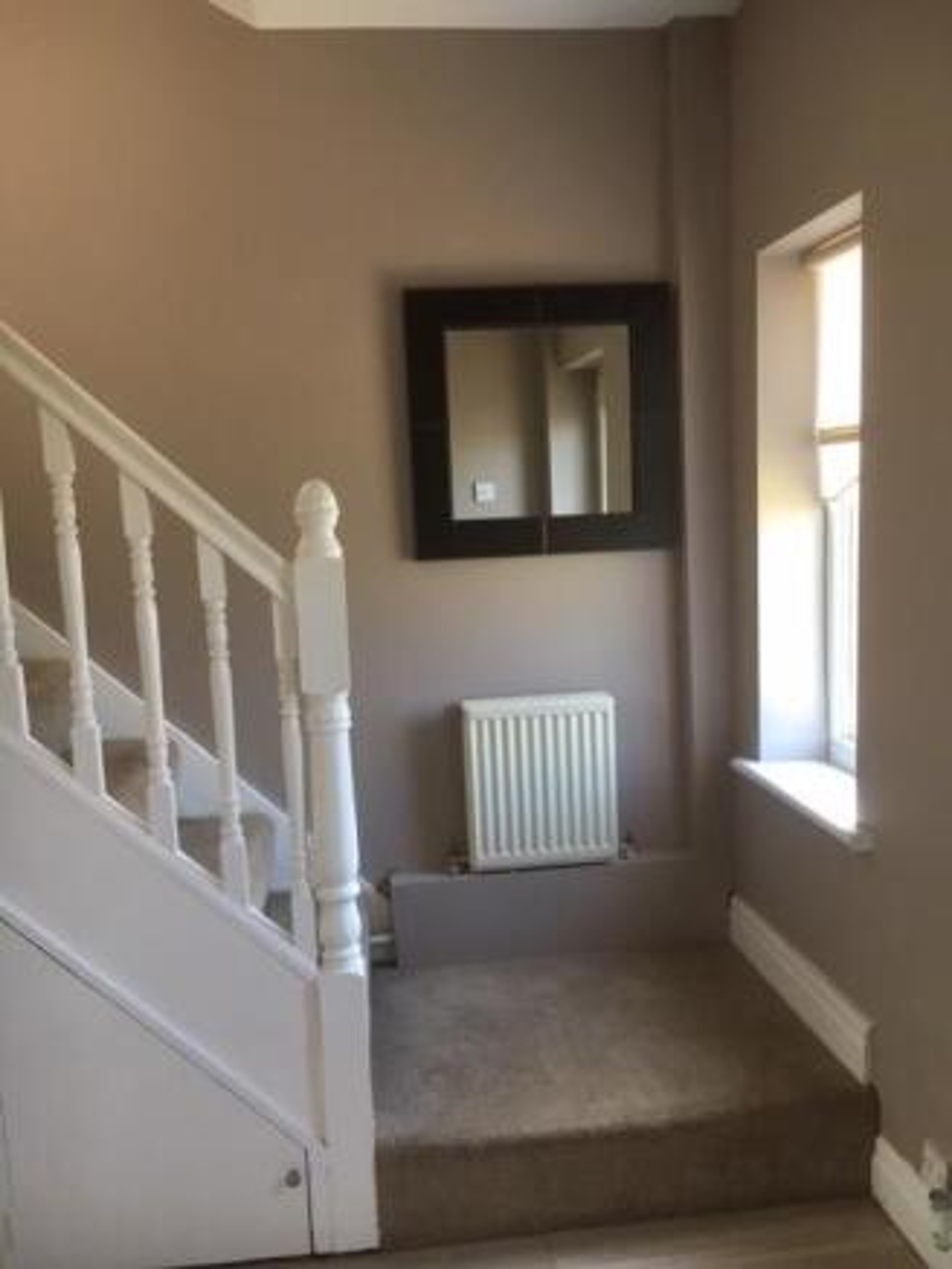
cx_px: 476
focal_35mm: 29
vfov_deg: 61.6
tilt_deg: -5.2
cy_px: 634
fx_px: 1063
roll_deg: +2.6
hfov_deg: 48.2
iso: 50
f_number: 2.2
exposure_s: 1/33
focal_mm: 4.15
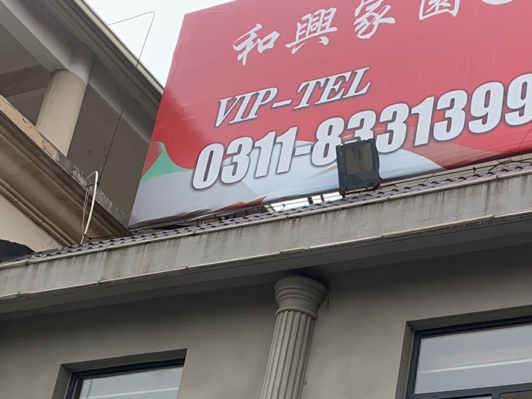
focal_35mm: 73
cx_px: 460
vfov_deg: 18.9
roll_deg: -5.5
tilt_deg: +20.3
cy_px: 503
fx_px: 1122
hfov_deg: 26.0
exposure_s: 1/520
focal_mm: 4.25
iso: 25
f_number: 1.8
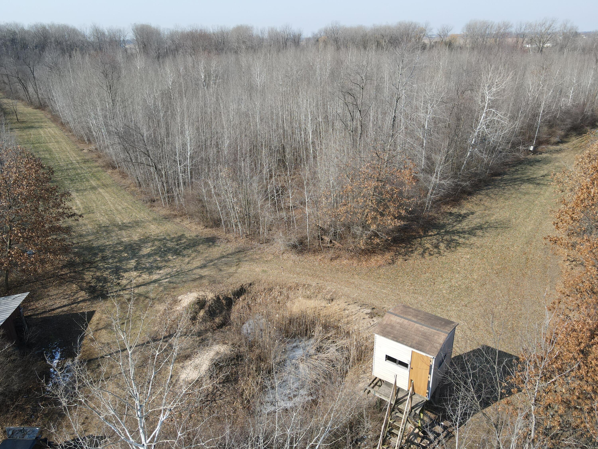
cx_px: 299
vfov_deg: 56.8
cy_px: 224
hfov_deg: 71.6
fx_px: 415
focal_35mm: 24
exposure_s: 1/350
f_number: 2.8
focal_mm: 4.5
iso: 100
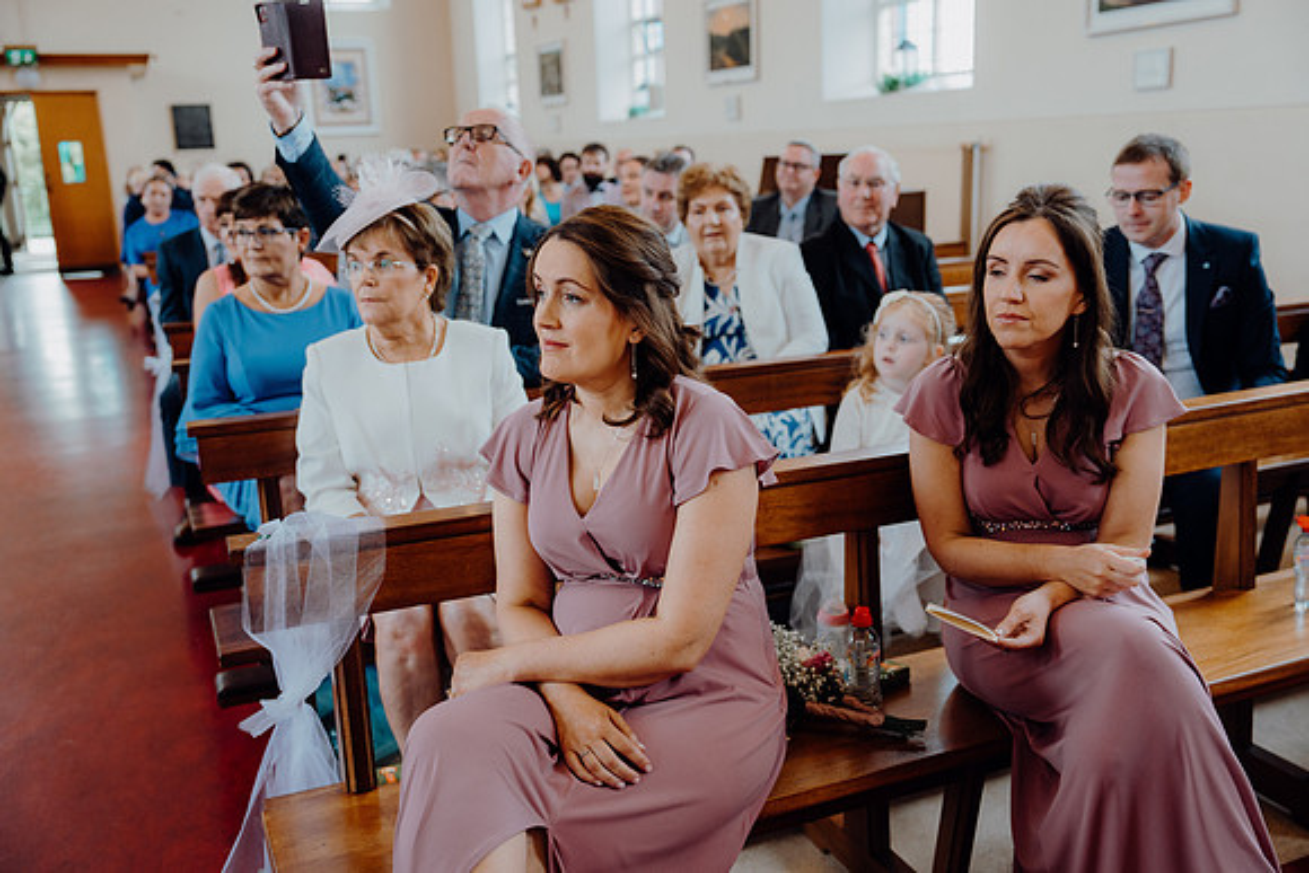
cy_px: 436
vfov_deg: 40.0
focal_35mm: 33
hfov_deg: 57.2
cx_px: 654
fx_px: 1200
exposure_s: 1/200
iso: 640
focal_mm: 33
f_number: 2.8
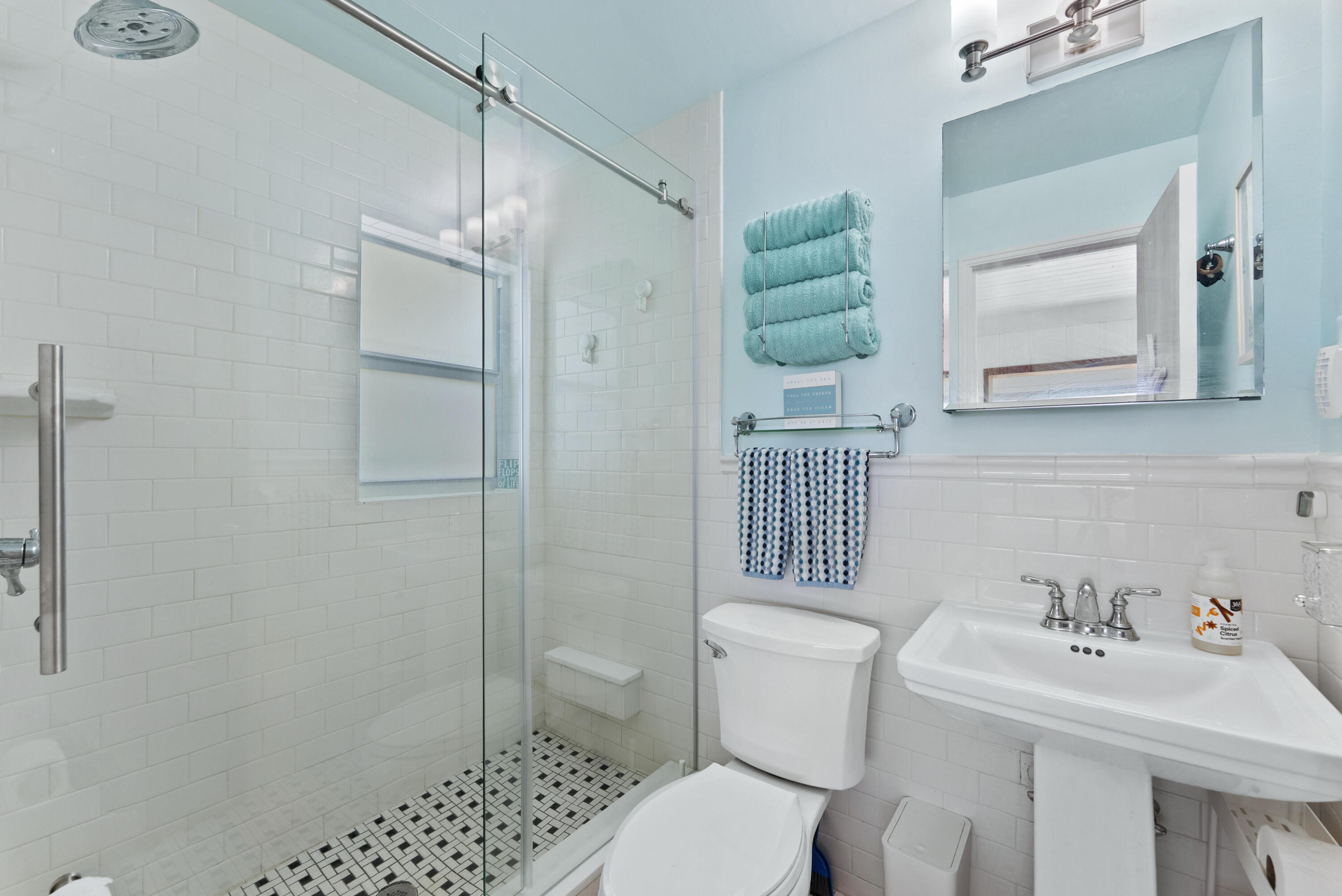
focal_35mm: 14
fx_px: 522
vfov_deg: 81.3
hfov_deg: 104.2
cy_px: 448
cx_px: 671
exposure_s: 1/6
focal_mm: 14
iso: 320
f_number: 8
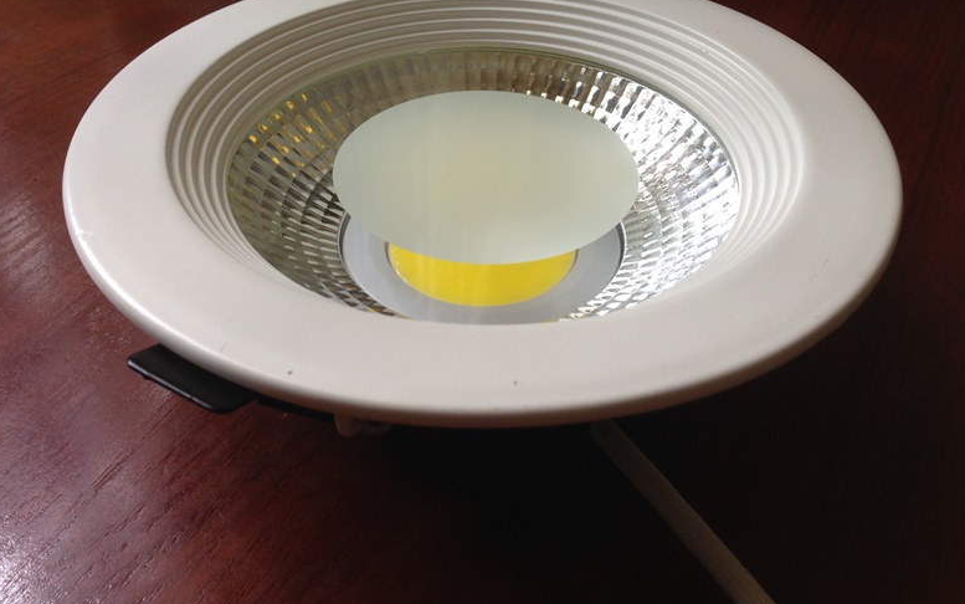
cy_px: 237
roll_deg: -0.4
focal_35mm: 36
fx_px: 947
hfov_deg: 54.0
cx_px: 481
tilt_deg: -39.2
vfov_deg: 35.2
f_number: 2.4
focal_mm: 4.12
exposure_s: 1/24
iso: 50
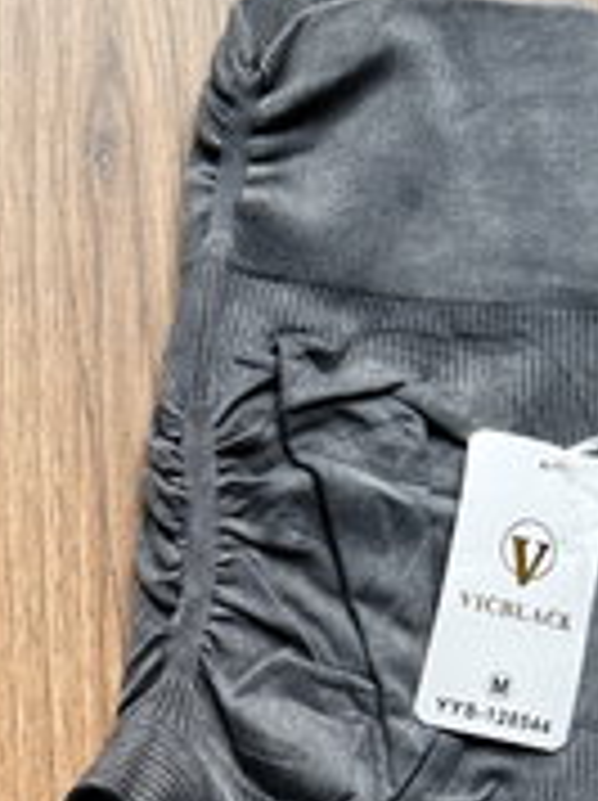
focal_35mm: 72
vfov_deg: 26.1
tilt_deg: -86.3
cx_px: -31
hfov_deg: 19.7
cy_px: 731
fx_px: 1662
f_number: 1.78
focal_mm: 6.76
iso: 160
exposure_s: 1/121
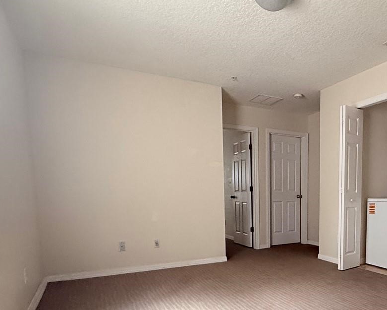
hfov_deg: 59.2
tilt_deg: -5.6
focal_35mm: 28
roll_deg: +0.5
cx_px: 286
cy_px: 235
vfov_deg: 49.4
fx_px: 321
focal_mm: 2.22
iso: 400
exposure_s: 1/60
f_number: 2.2
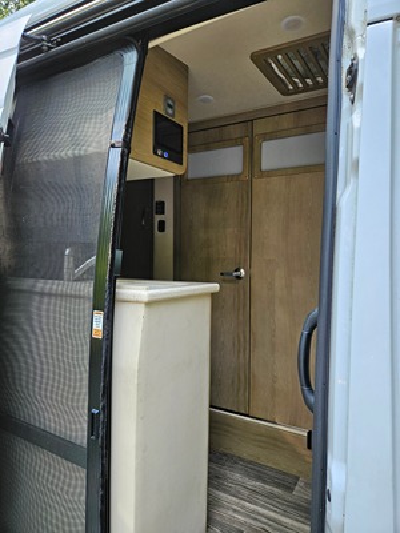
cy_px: 266
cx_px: 200
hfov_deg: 58.9
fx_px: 354
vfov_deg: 73.9
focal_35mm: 23
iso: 64
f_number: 1.8
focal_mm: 5.4
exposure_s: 1/207
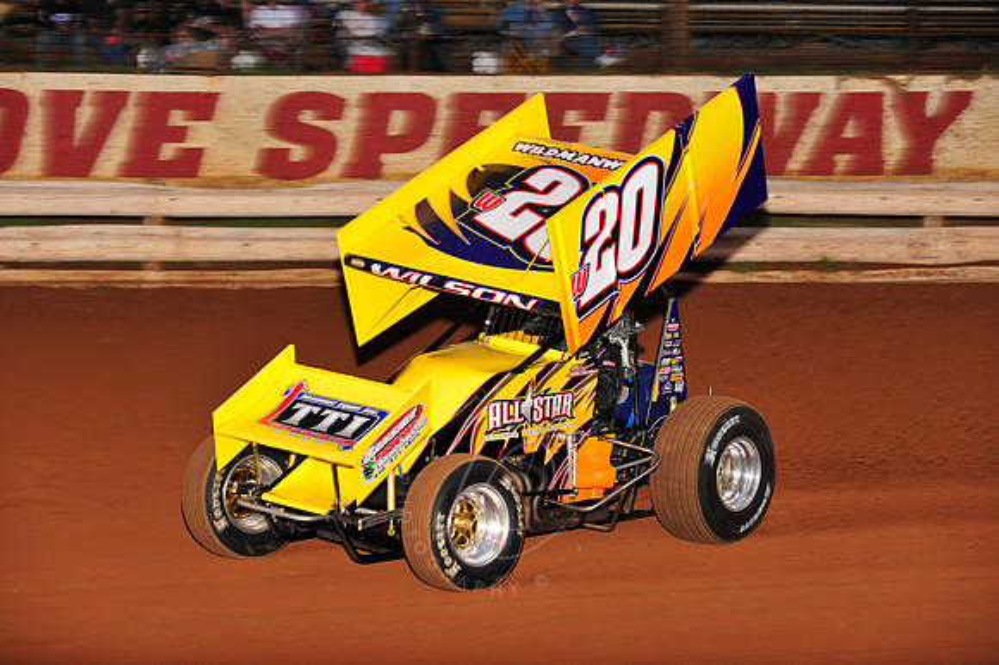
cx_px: 500
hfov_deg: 17.1
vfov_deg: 11.4
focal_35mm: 120
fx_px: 3328
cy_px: 332
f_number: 5.6
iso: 800
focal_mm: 120
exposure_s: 1/320
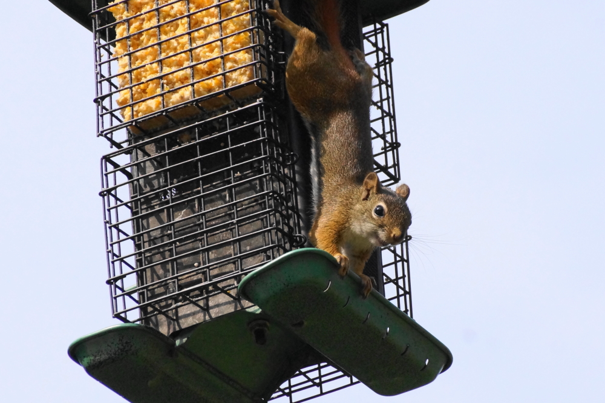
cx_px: 302
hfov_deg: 5.5
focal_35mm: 375
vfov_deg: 3.7
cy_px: 202
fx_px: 6300
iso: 1600
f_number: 9
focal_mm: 250
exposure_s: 1/1000
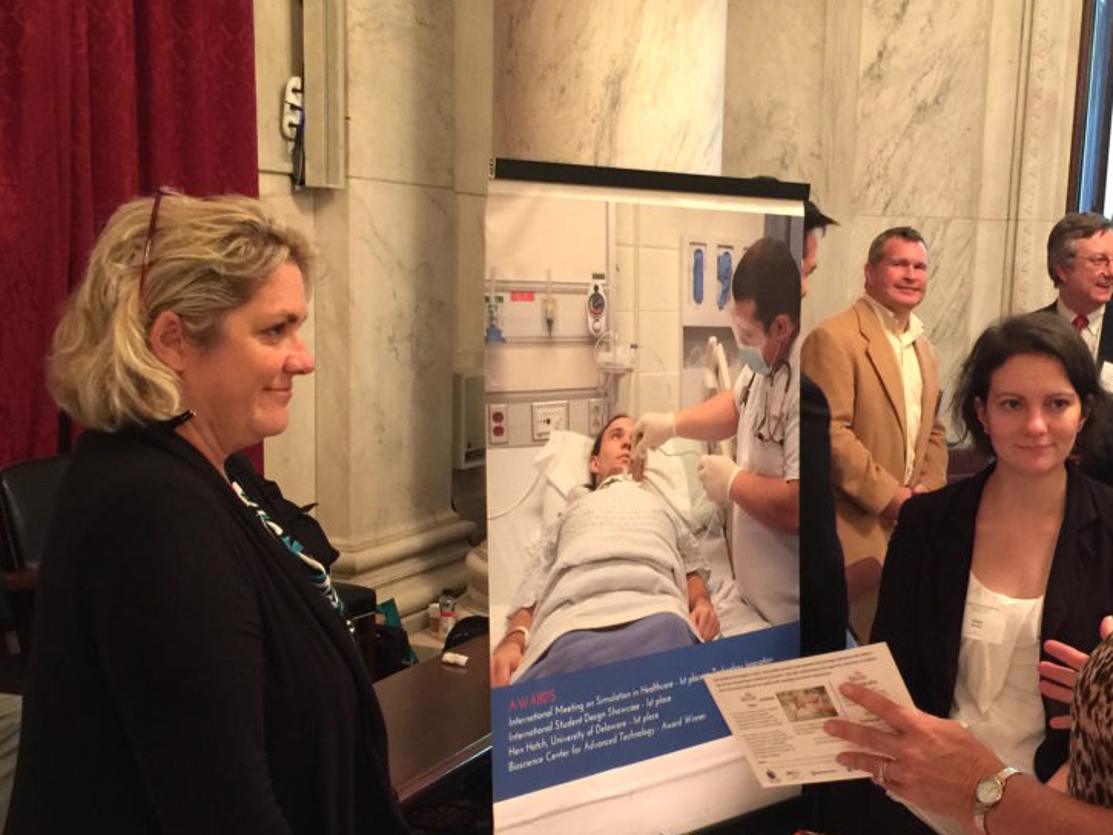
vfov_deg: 30.1
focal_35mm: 48
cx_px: 714
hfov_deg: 39.3
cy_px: 548
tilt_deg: -9.7
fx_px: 1544
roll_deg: -3.2
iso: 125
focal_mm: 4.15
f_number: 2.2
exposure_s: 1/10
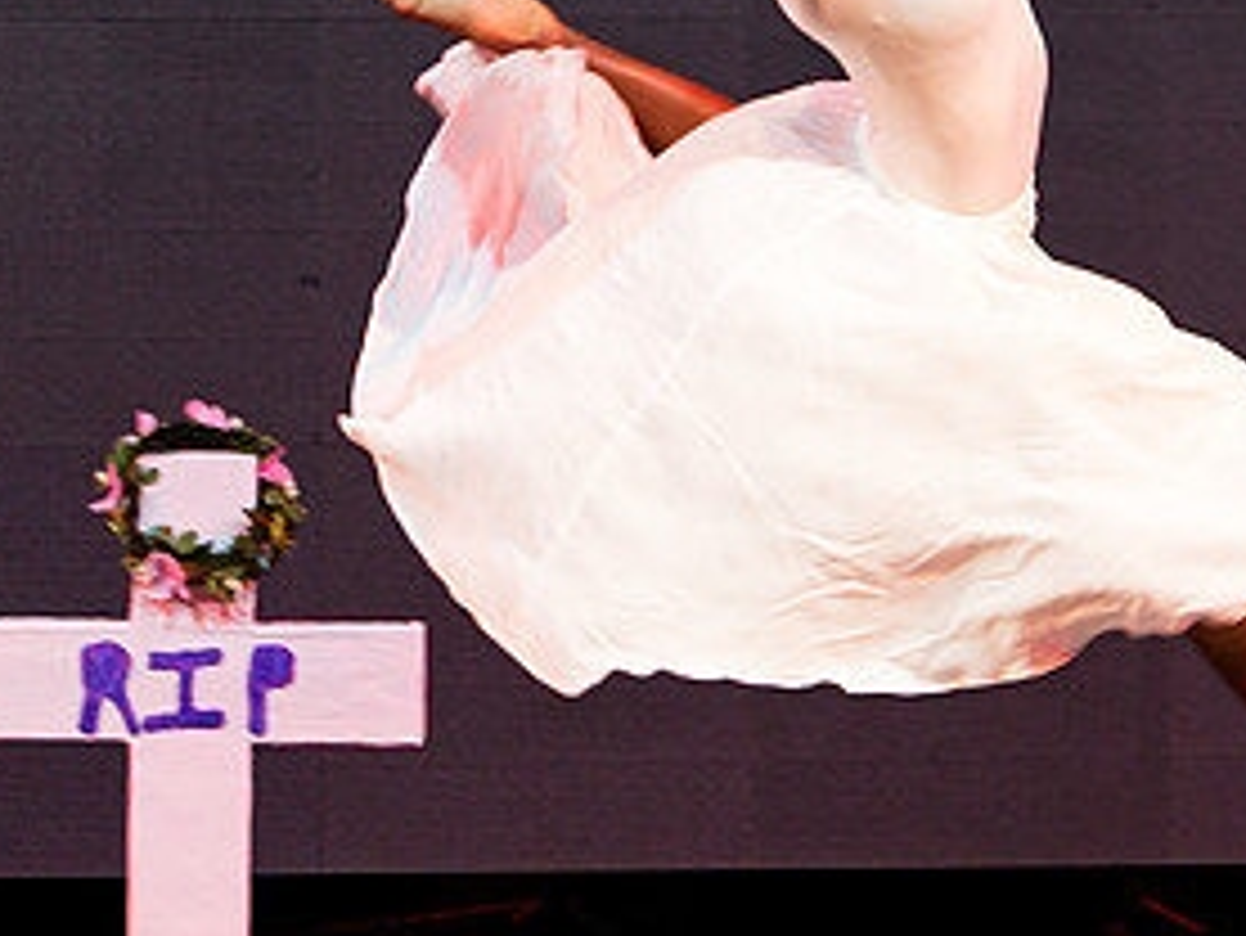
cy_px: 101
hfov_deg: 6.8
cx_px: 979
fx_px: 10443
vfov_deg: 5.1
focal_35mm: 290
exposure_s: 1/160
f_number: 5
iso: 3200
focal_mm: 105
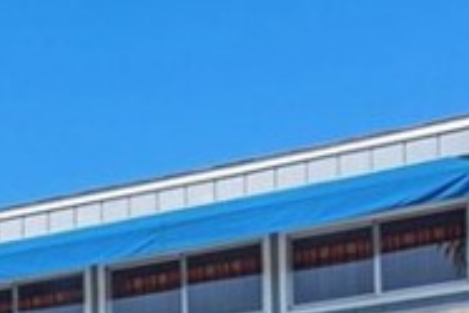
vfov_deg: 11.7
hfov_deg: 17.8
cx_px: -211
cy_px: 647
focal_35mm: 104
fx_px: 1356
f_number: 14
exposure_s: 1/125
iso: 160
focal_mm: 19
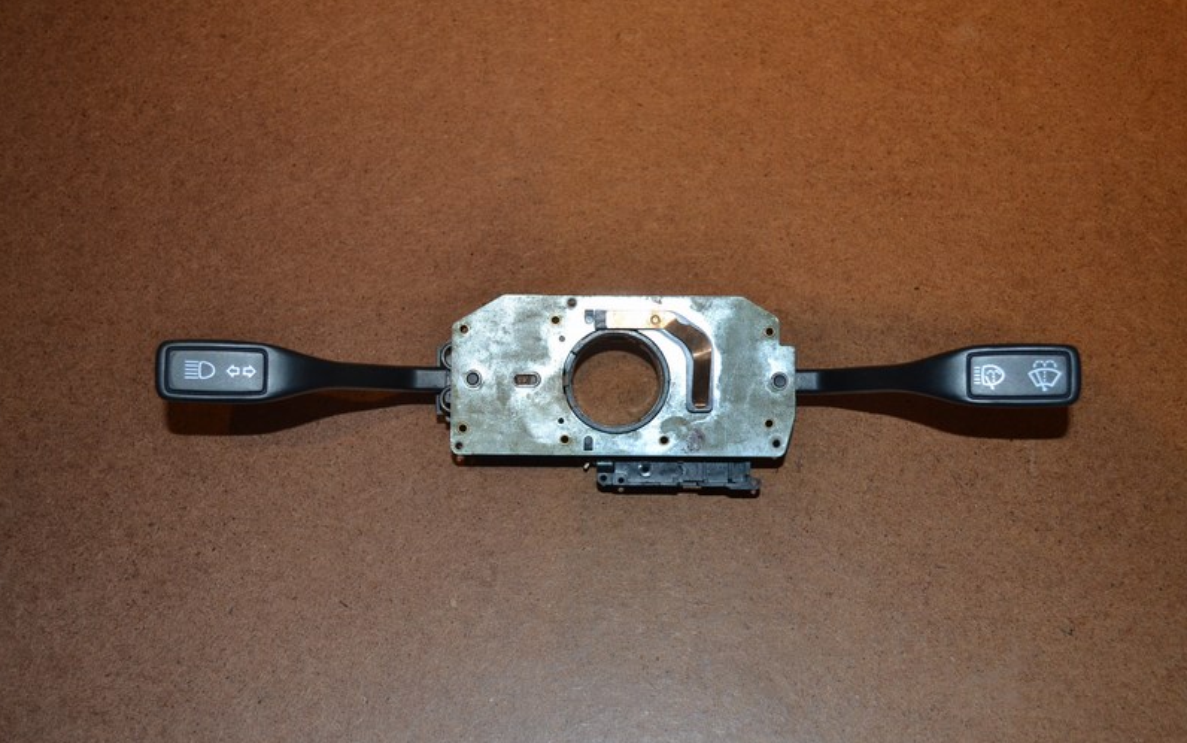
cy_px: 389
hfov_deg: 46.2
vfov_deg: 29.9
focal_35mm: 43
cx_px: 592
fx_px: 1391
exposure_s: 1/60
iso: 900
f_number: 4.5
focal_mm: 28
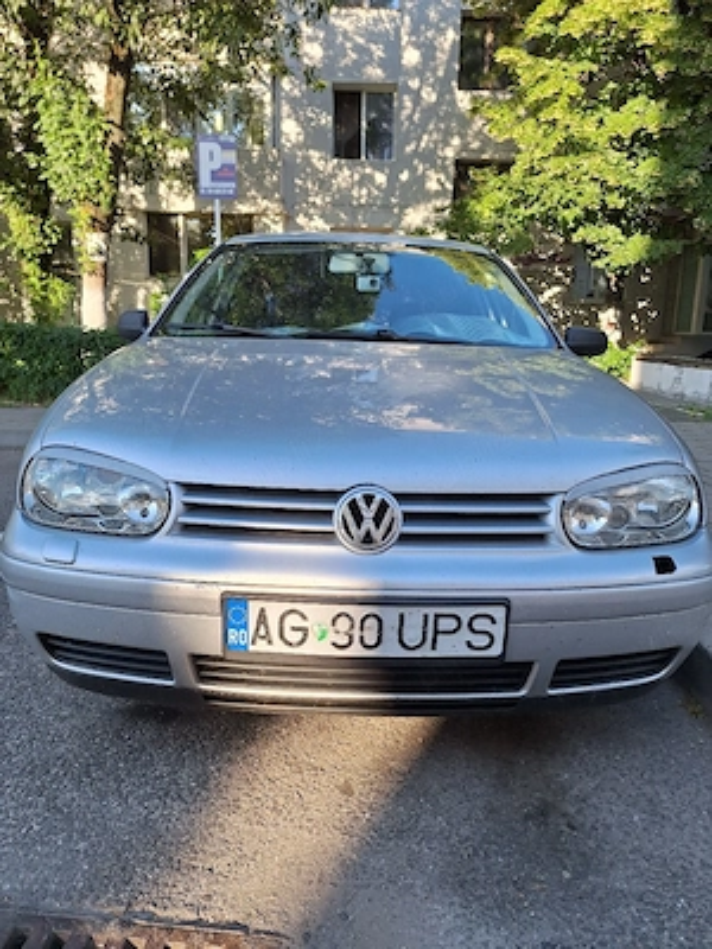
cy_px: 474
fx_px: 631
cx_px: 356
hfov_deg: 58.9
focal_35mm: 23
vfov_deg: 73.9
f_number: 1.8
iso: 40
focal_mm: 5.54
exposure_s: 1/714
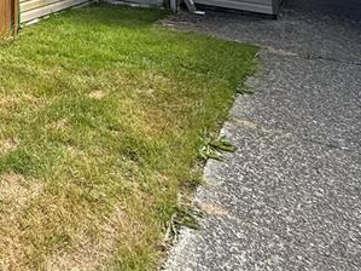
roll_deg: -2.0
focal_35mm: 48
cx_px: -74
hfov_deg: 32.6
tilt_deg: +9.0
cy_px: -162
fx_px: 500
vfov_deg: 22.9
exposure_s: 1/527
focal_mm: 2.22
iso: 64
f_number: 2.2
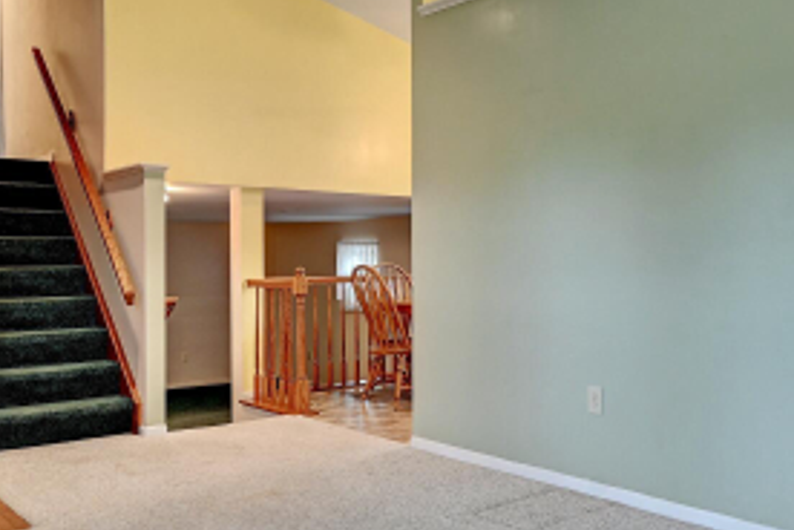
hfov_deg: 50.1
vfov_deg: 35.1
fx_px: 838
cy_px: 271
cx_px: 503
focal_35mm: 38
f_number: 8
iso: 250
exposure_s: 1/1.67
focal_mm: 14
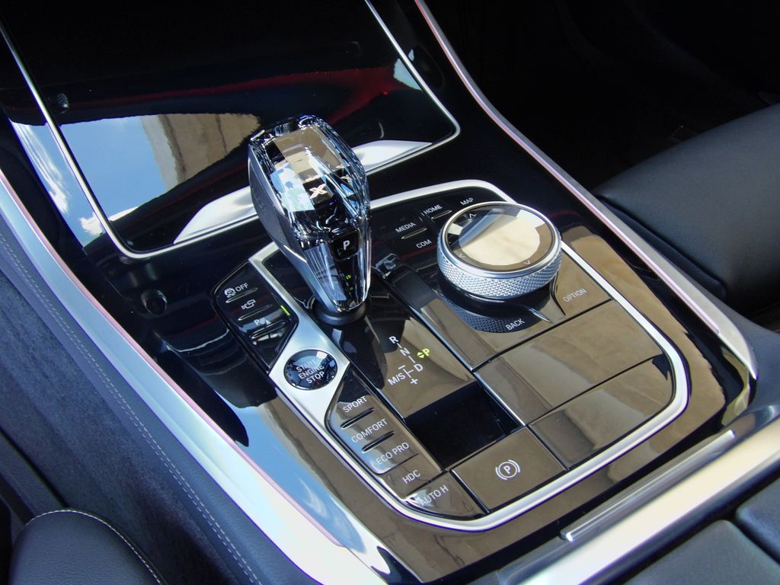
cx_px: 390
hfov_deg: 47.9
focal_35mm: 39
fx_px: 879
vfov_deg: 36.8
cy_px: 292
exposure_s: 1/11
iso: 200
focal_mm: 7
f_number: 3.7
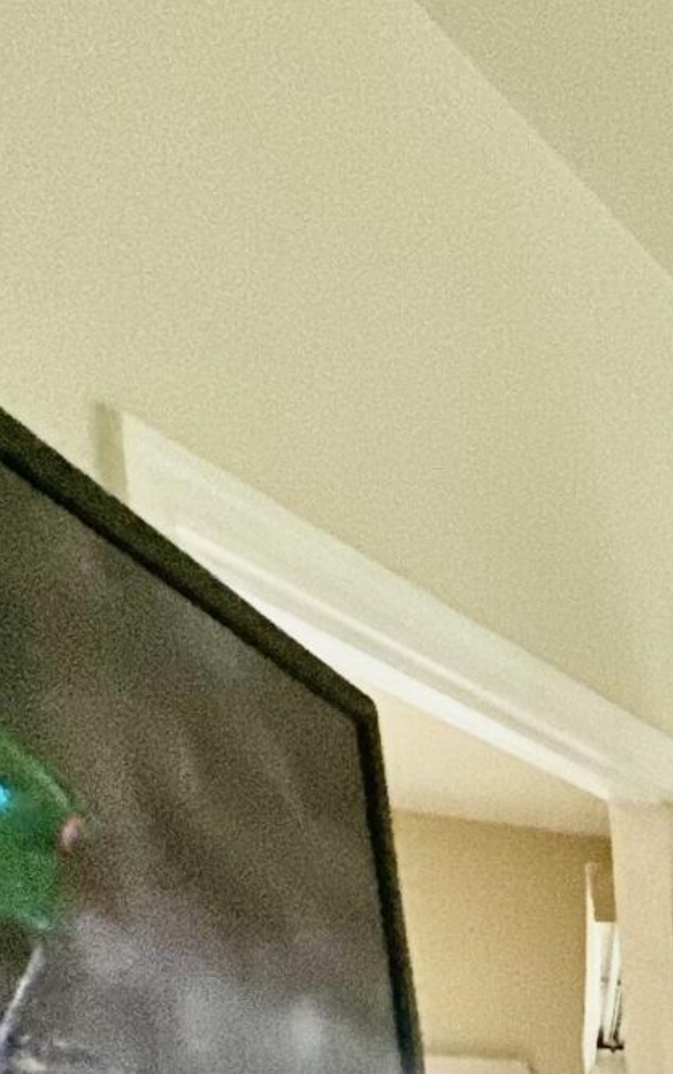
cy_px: 1519
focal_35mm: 57
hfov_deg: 14.4
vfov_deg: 27.4
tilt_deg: -6.6
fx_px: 1671
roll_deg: -0.4
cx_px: 1646
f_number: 2.2
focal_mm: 2.22
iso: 160
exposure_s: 1/120
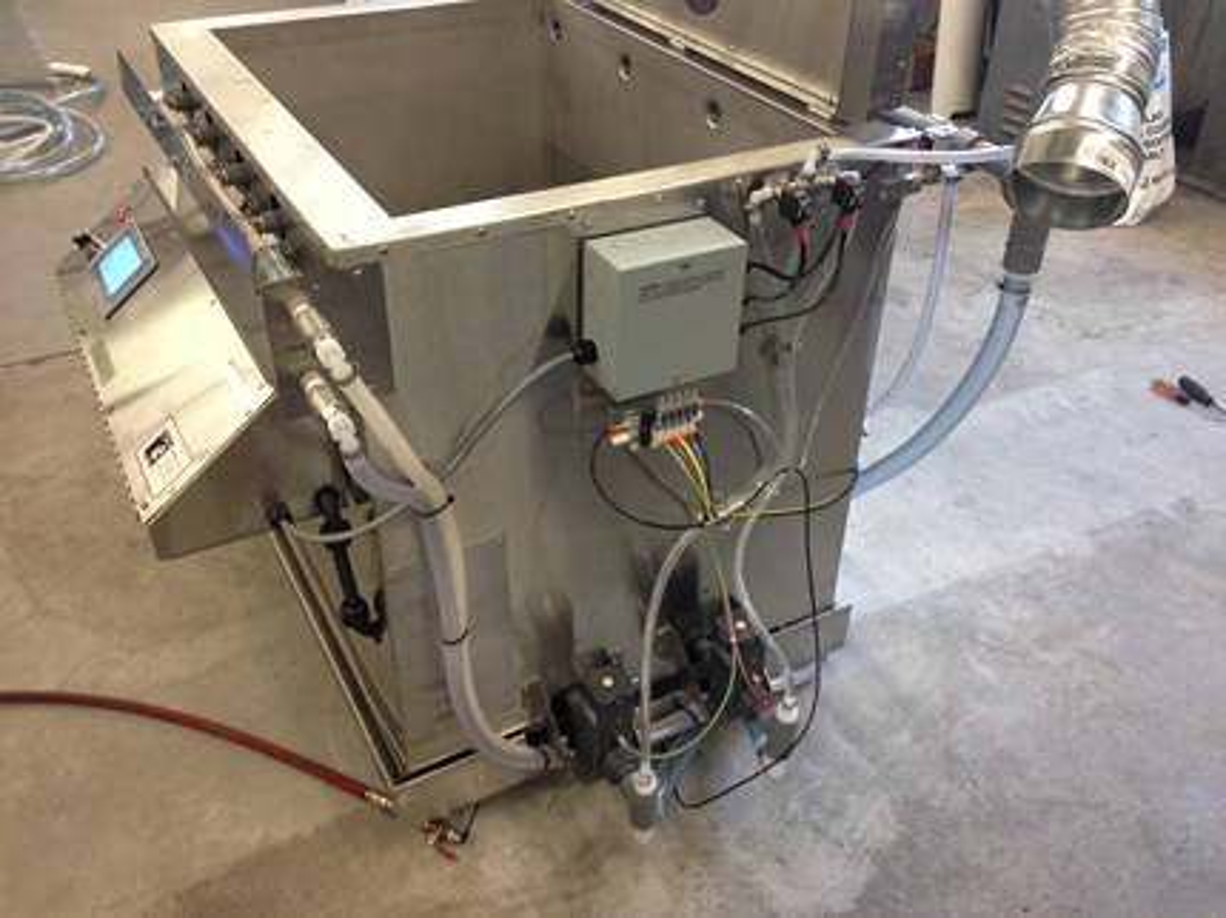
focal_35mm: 33
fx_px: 1168
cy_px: 459
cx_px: 613
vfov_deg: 42.9
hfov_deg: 55.4
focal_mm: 4.13
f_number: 2.4
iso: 100
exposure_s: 1/20
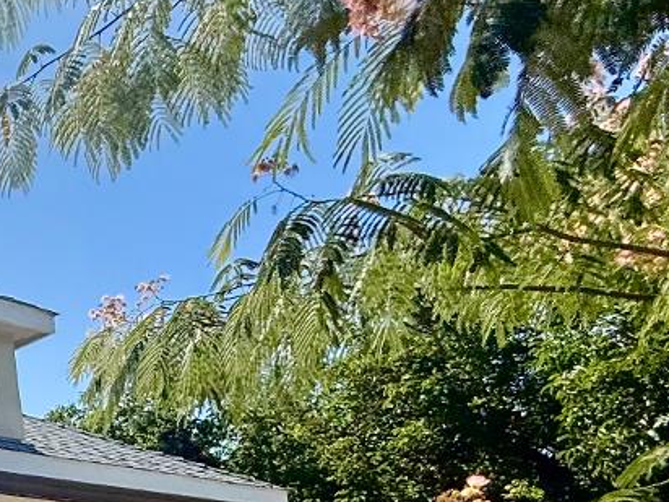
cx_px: -377
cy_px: 612
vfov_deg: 25.5
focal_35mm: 51
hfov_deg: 25.8
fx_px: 986
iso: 64
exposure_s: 1/2320
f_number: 2.2
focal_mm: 2.22
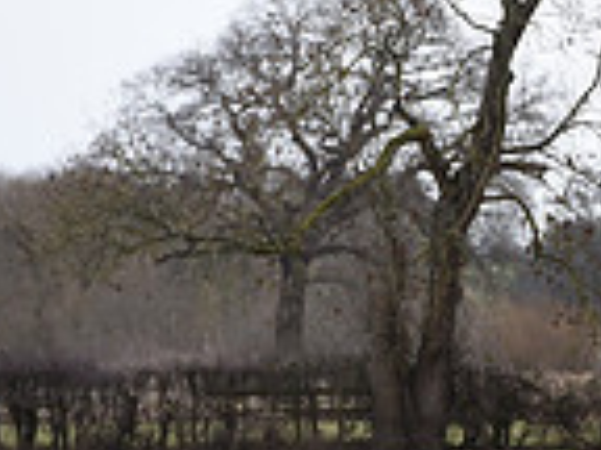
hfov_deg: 2.6
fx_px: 13403
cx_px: 1085
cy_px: 333
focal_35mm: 772
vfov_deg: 1.9
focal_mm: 200
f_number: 5.6
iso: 1000
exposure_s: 1/1250
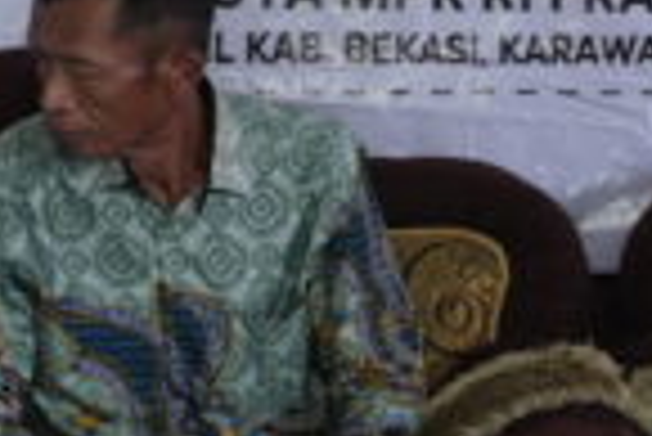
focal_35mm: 288
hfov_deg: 7.0
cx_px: 1070
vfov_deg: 4.8
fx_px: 5221
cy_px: -193
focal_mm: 58
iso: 640
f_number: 3.5
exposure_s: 1/160
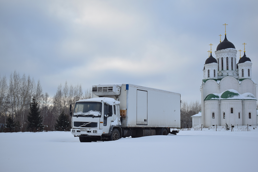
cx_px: 129
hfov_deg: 37.9
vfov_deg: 25.8
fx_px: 376
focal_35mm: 52
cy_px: 86
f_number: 5.6
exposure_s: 1/320
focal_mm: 35
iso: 100
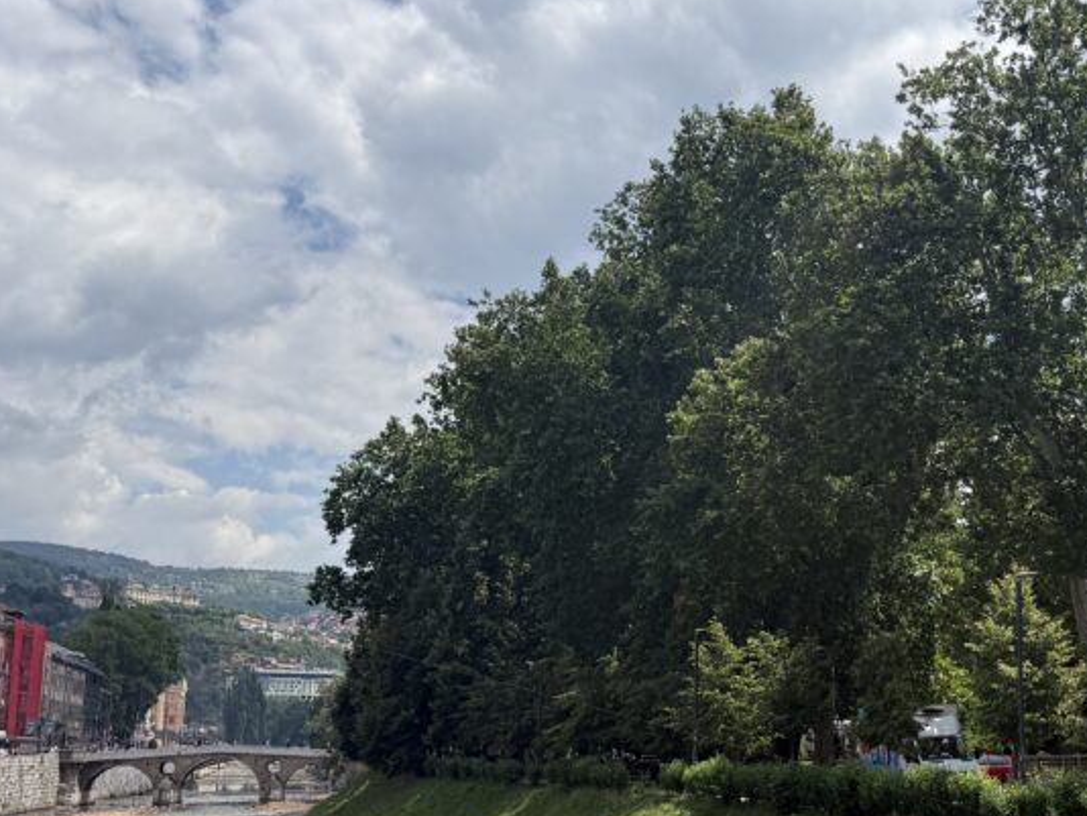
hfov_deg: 39.1
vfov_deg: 31.4
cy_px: 511
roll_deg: +0.4
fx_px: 1445
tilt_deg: +9.6
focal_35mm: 46
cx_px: 922
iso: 80
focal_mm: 6.76
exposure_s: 1/6711
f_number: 1.78
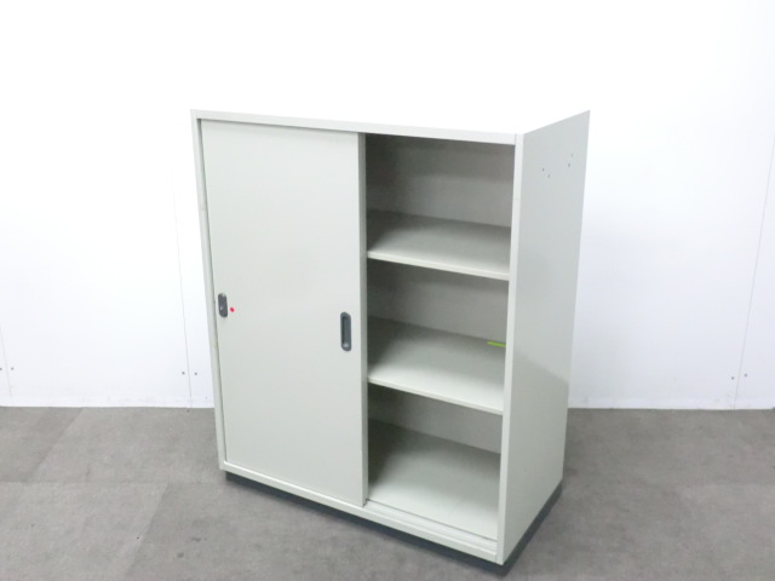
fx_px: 851
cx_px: 388
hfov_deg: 49.0
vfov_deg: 37.7
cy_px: 290
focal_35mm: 38
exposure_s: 1/30
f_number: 3.9
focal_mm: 6.9
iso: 800
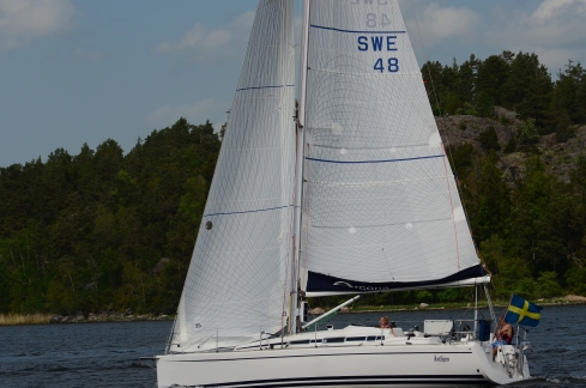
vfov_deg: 6.2
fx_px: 3558
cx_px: 342
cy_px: 260
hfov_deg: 9.4
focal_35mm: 219
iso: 200
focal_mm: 102
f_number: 10
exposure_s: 1/1000
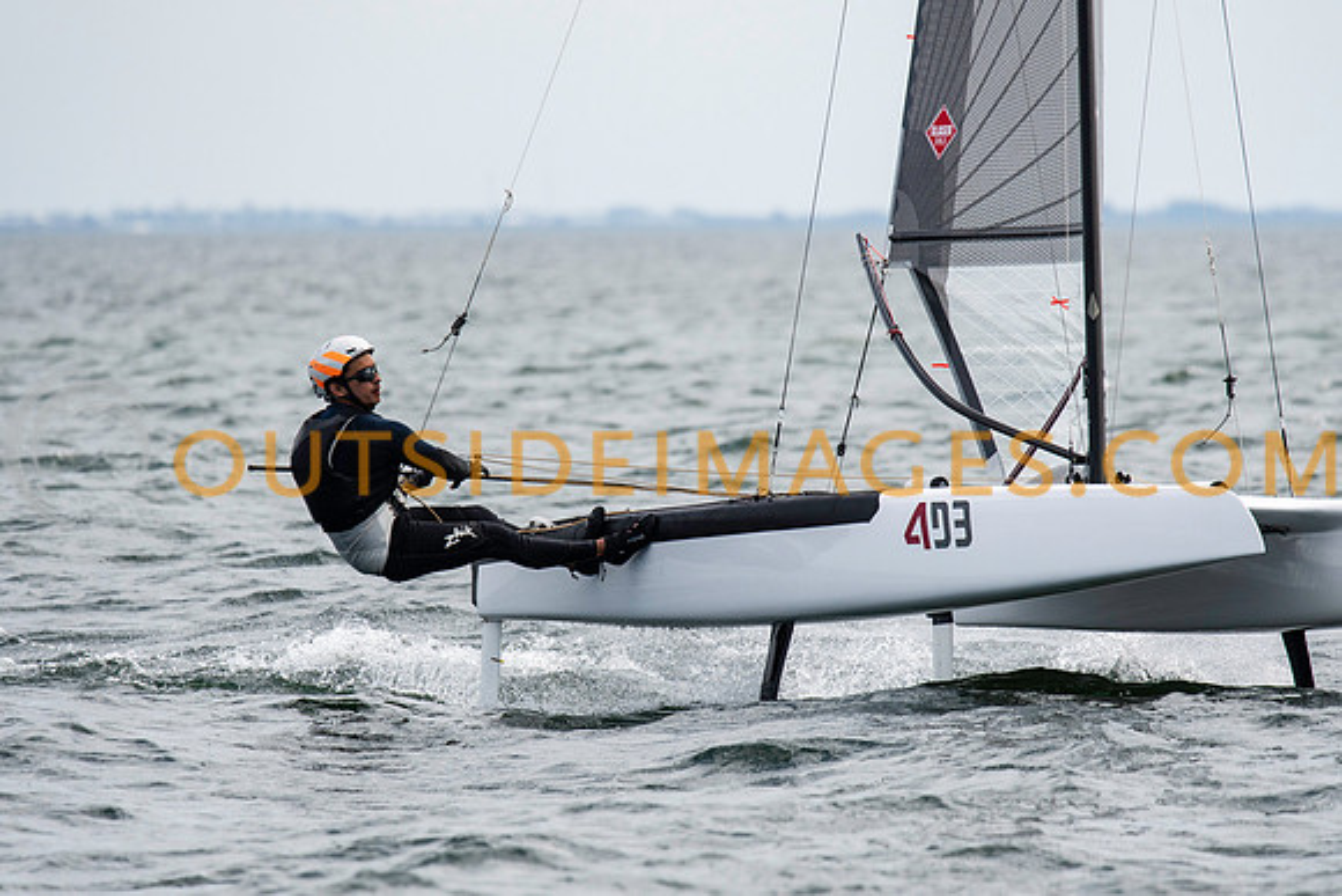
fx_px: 17354
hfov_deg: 4.4
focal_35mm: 465
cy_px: 448
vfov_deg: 3.0
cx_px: 671
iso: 400
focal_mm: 300
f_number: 5
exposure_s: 1/5000
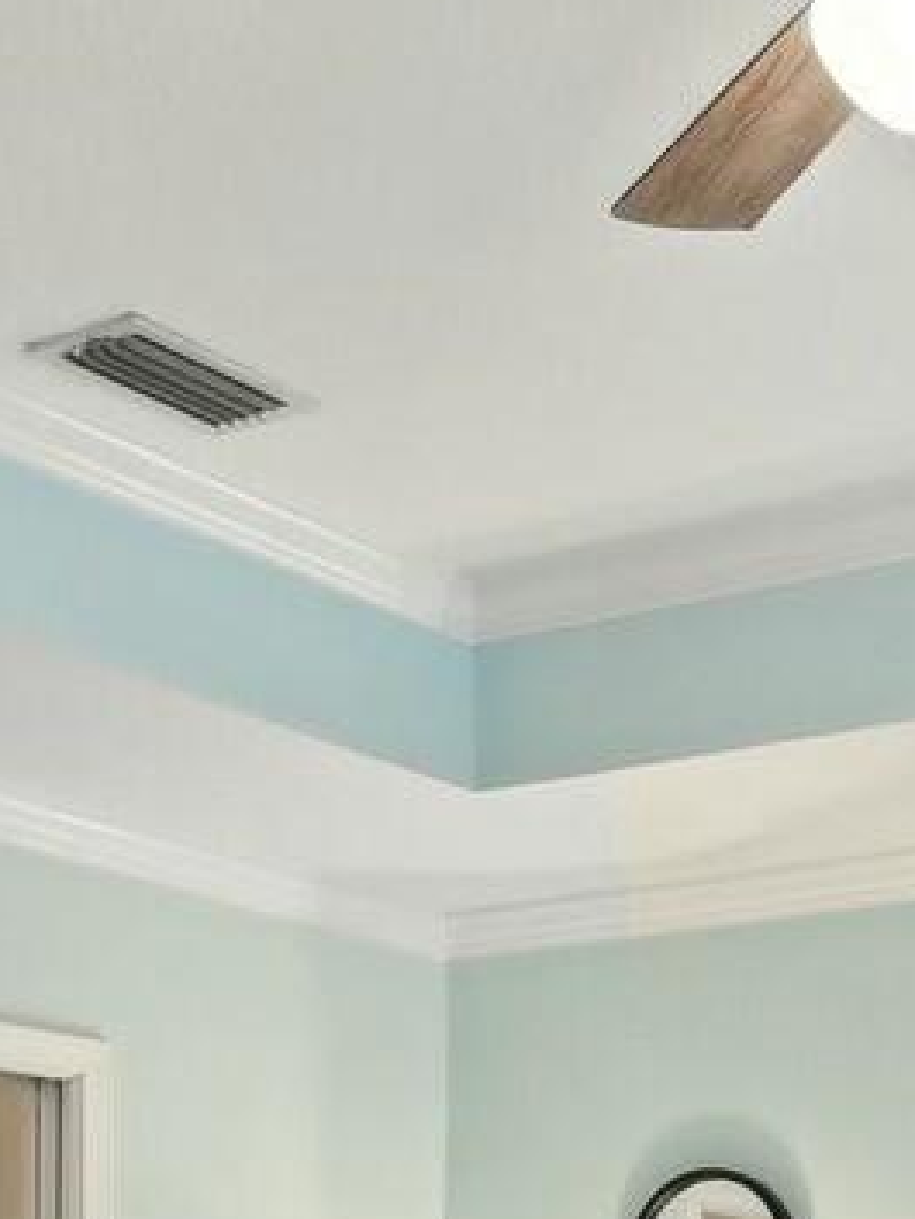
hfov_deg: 17.7
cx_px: 1205
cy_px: 1633
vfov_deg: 22.2
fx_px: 2747
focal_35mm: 78
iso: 400
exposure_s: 1/10
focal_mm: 14
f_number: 8
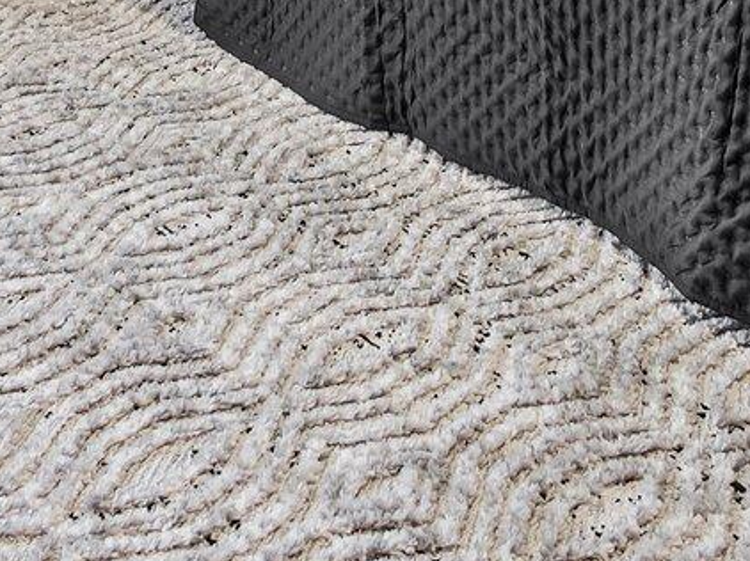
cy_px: -602
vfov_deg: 16.1
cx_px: 393
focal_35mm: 68
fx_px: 1472
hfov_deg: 28.6
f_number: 4
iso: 400
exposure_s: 1/6
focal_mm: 7
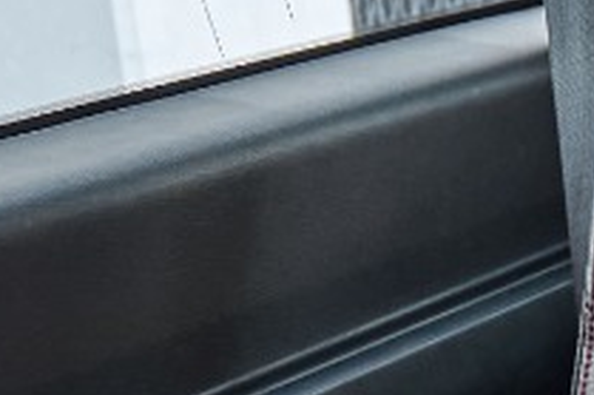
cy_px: 455
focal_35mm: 153
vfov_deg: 8.9
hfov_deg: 9.3
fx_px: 2522
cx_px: 2007
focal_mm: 20
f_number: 3.5
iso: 1250
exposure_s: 1/60
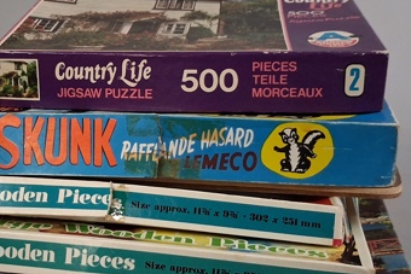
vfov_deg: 20.6
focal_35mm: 66
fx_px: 754
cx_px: 132
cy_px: 139
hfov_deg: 30.2
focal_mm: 4
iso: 250
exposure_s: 1/50
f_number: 1.8
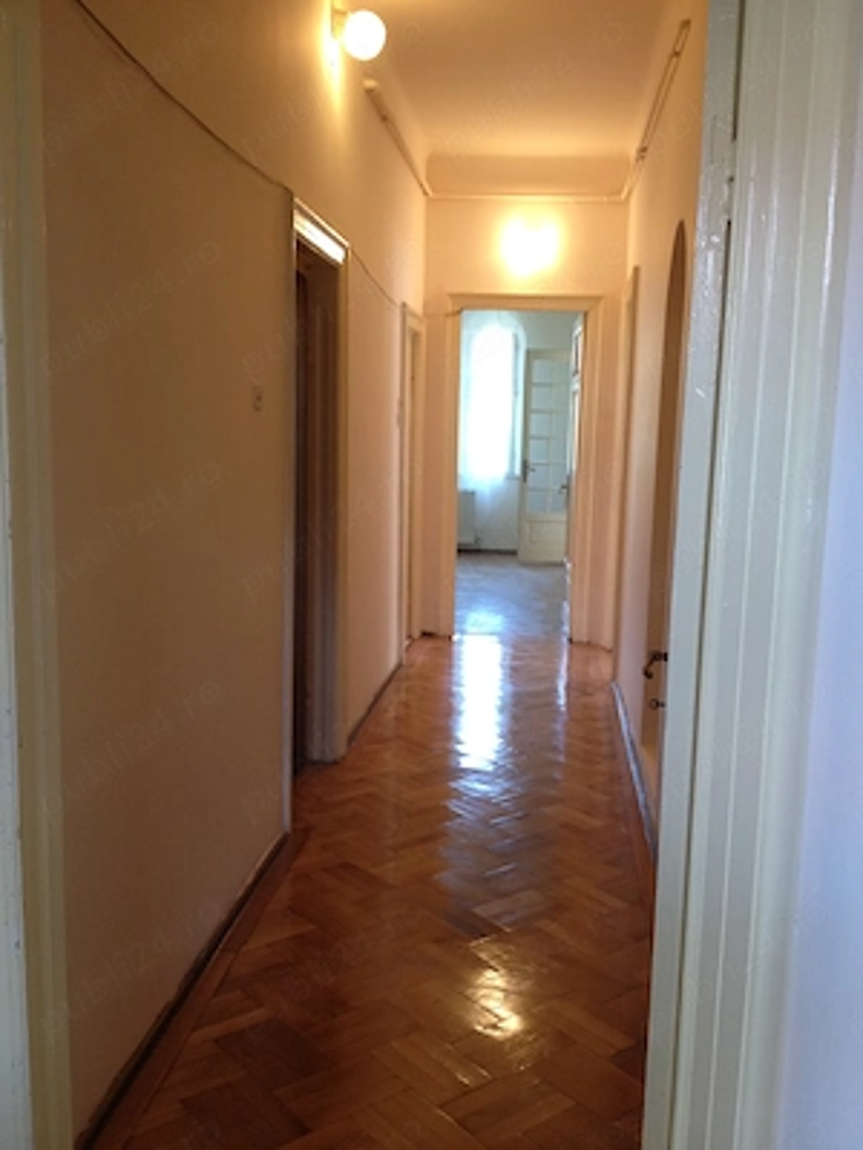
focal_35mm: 35
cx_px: 432
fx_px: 1163
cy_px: 575
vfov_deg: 52.6
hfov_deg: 40.7
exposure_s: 1/20
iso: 125
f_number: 2.4
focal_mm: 4.28
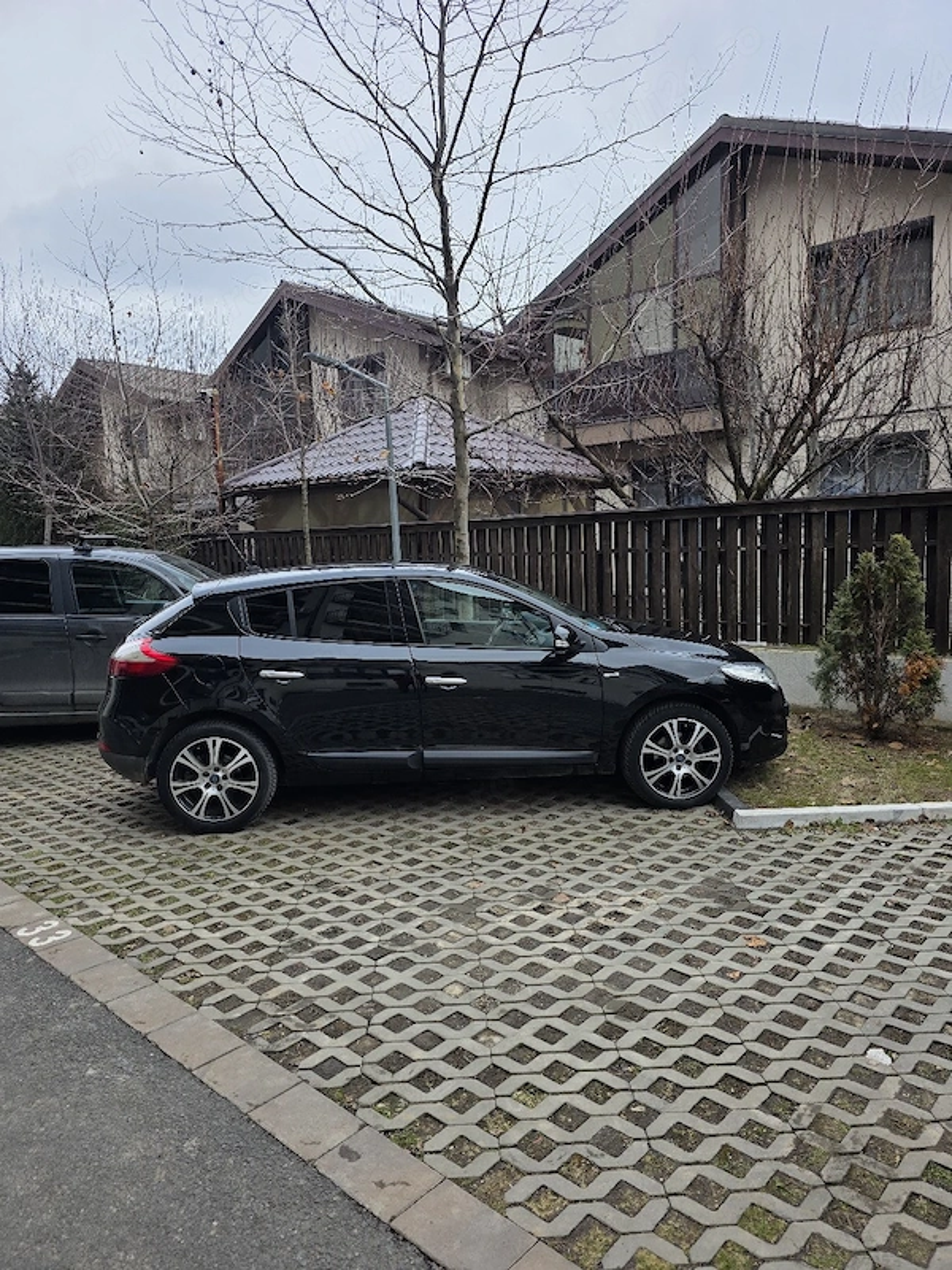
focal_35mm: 23
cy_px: 635
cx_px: 476
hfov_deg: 58.9
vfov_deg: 73.9
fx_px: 843
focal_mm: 6.3
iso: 80
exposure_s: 1/2500
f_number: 1.7
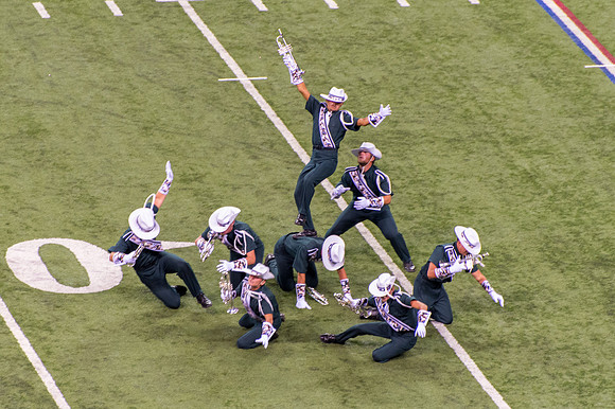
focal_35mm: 399
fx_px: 6805
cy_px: 221
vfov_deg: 3.4
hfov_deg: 5.2
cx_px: 262
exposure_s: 1/320
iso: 2500
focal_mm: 300
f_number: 5.6
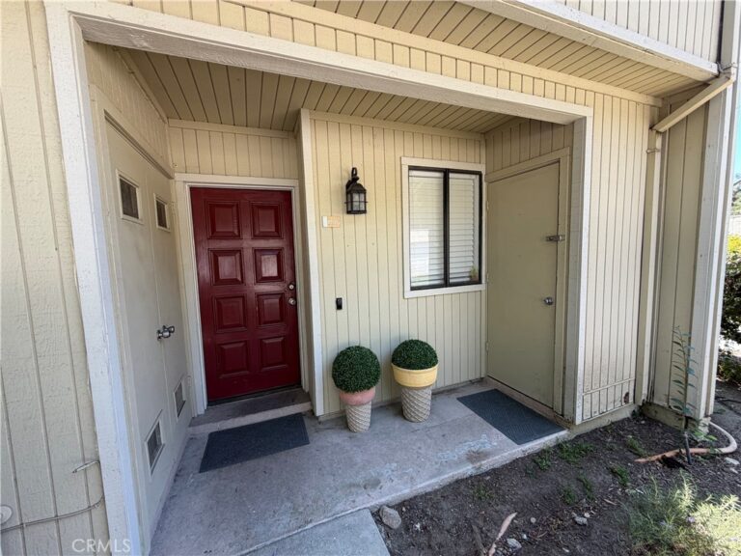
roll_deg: +2.7
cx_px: 370
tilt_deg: -5.0
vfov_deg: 85.7
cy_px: 278
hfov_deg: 102.1
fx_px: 300
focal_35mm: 14
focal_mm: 2.22
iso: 50
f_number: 2.2
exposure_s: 1/121
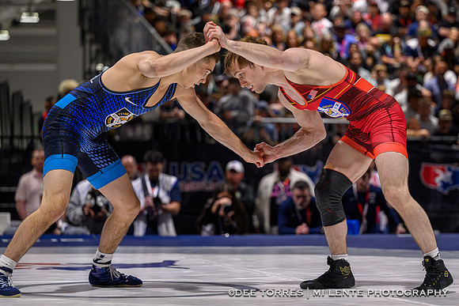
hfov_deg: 15.6
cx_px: 269
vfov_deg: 10.5
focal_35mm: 131
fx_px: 1674
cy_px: 134
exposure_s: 1/800
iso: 8000
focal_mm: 110
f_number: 2.8
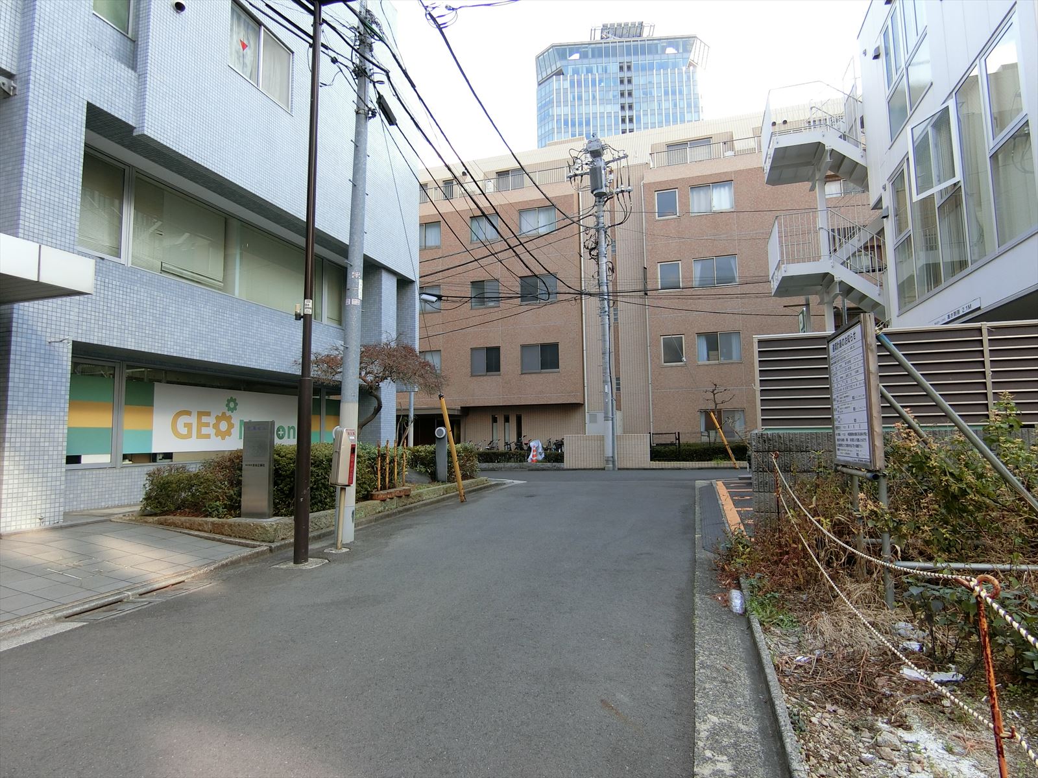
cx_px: 519
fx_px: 570
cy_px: 389
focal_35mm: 19
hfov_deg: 84.7
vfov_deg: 68.7
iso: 80
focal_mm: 4.06
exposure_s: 1/200
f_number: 2.7
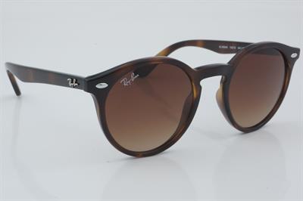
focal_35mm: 75
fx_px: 631
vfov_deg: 18.2
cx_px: 152
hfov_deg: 27.0
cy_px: 100
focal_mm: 50
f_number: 29
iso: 100
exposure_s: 1/4
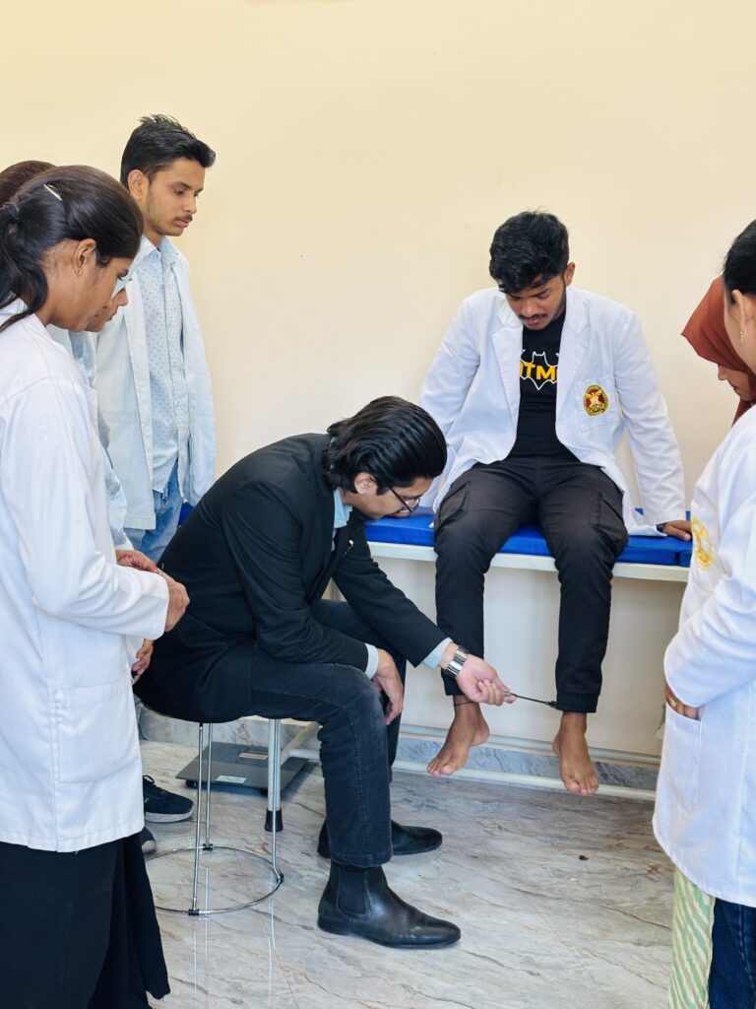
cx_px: 378
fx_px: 1514
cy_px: 504
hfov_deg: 28.0
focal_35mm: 52
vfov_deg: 36.8
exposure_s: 1/50
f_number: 1.6
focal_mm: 5.96
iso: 64
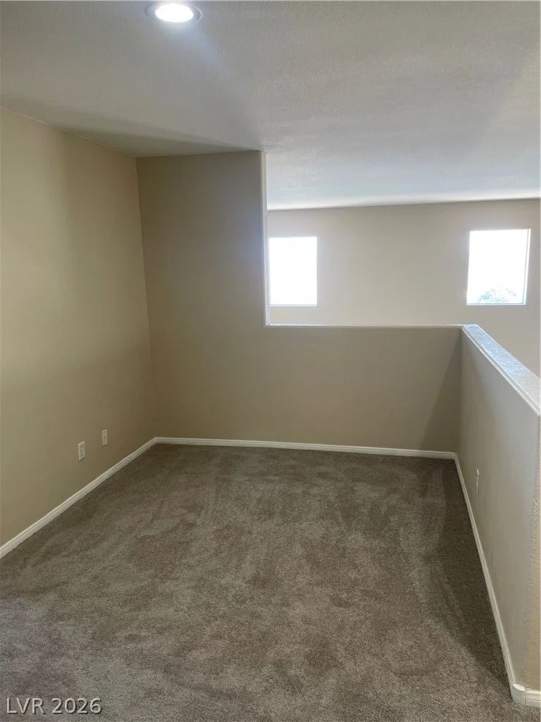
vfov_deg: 67.3
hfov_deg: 53.1
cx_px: 270
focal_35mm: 26
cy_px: 361
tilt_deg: -8.6
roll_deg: +0.4
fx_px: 542
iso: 80
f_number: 1.6
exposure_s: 1/60
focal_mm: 4.2
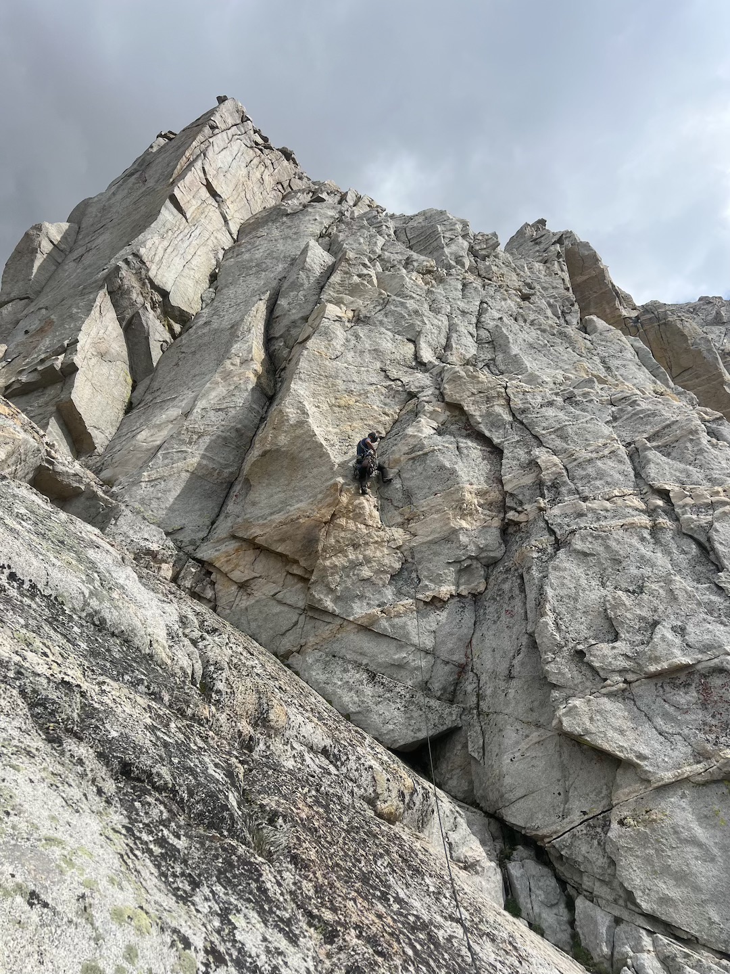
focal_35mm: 26
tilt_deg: +44.1
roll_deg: +1.4
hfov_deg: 53.1
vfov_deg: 67.3
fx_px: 731
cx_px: 365
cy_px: 487
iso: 50
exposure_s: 1/4630
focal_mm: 5.7
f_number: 1.5
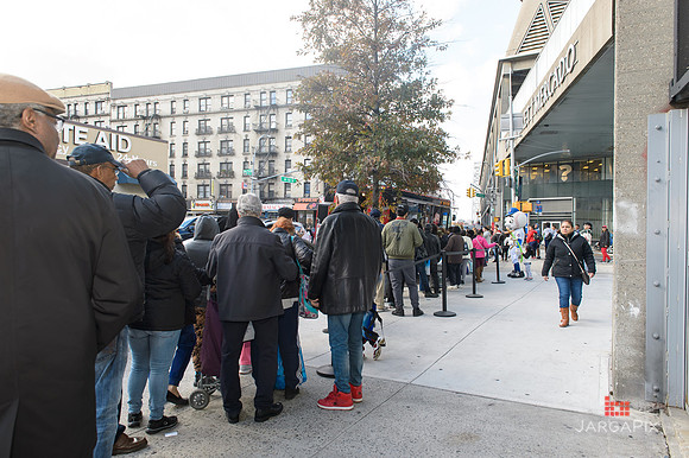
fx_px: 459
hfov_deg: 73.8
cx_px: 344
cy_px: 229
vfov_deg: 53.1
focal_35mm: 24
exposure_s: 1/250
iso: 400
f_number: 5.6
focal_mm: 24
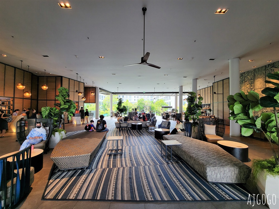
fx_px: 105
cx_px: 140
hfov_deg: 106.2
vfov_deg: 89.9
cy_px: 104
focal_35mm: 13
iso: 50
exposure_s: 1/50
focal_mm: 2.2
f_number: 2.2
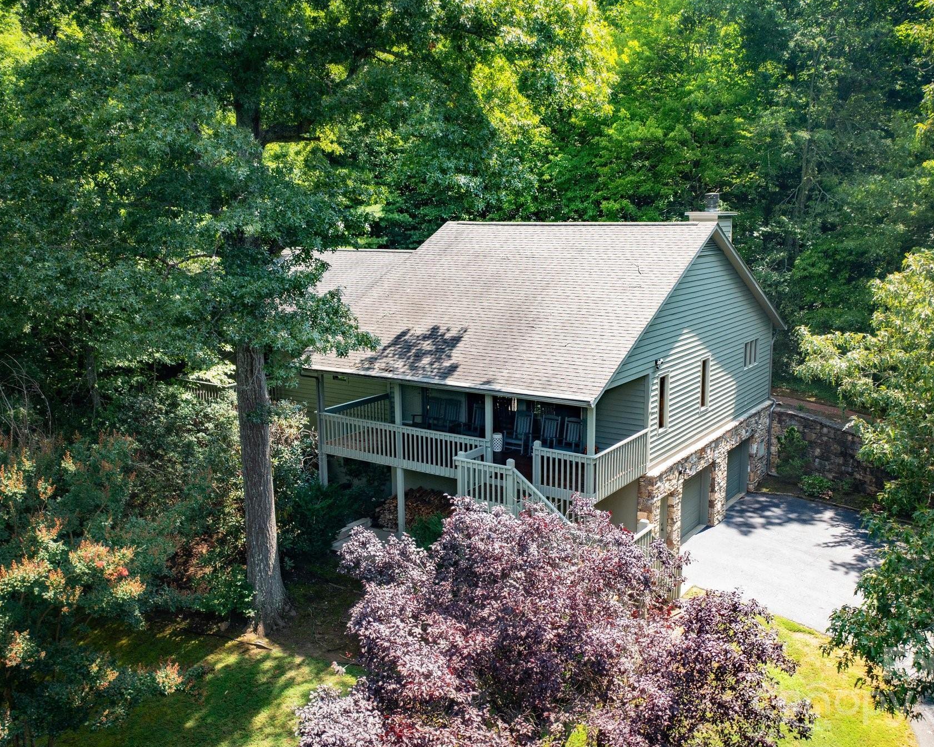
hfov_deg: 55.6
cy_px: 373
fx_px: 885
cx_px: 498
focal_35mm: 32
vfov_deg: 45.8
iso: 100
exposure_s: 1/80
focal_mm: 10.26
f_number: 2.8
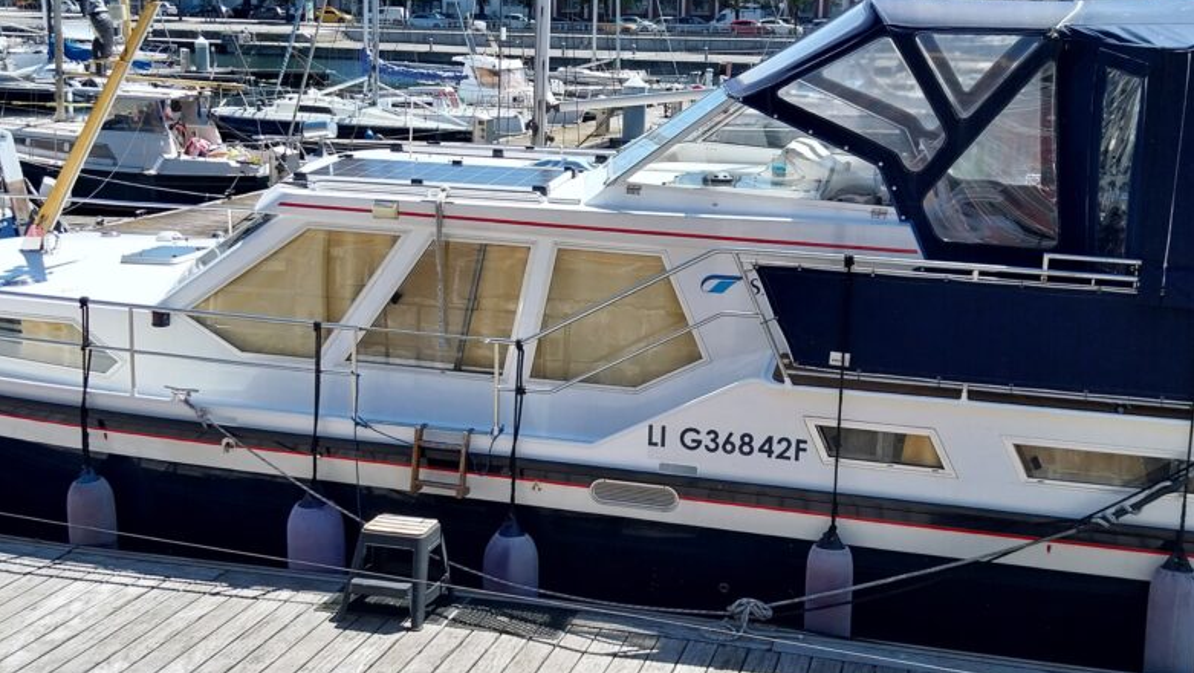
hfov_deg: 66.0
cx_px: 610
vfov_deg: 40.2
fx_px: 918
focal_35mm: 29
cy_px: 317
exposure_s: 1/769
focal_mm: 4
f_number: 1.8
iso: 25
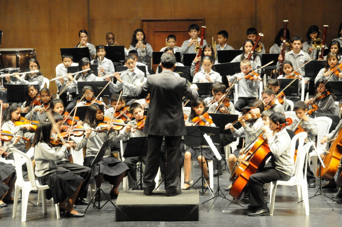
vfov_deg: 8.7
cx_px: 171
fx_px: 1494
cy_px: 114
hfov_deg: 13.1
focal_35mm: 158
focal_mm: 105
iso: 3200
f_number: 11
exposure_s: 1/20
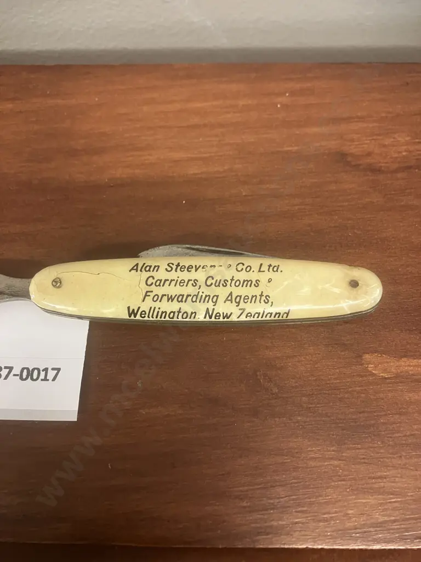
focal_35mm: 28
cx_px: 210
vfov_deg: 63.4
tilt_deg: -68.7
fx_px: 454
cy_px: 281
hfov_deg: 49.7
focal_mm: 3.99
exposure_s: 1/33
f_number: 1.8
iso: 250
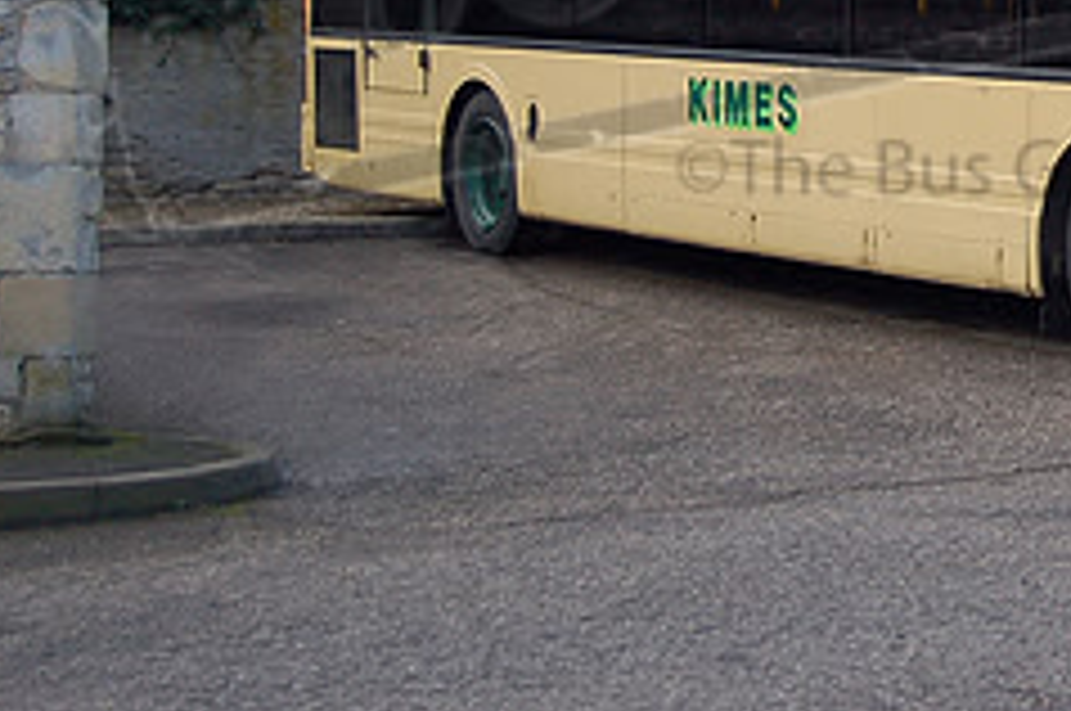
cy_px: -115
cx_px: 1202
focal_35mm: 117
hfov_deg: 16.9
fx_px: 3476
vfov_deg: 11.5
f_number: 4.5
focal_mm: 32
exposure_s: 1/500
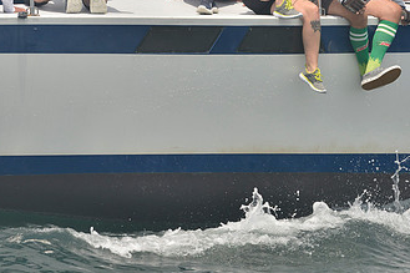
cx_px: 136
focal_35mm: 388
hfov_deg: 5.3
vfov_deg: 3.5
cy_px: 68
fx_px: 4416
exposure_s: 1/1000
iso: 280
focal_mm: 220
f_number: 8
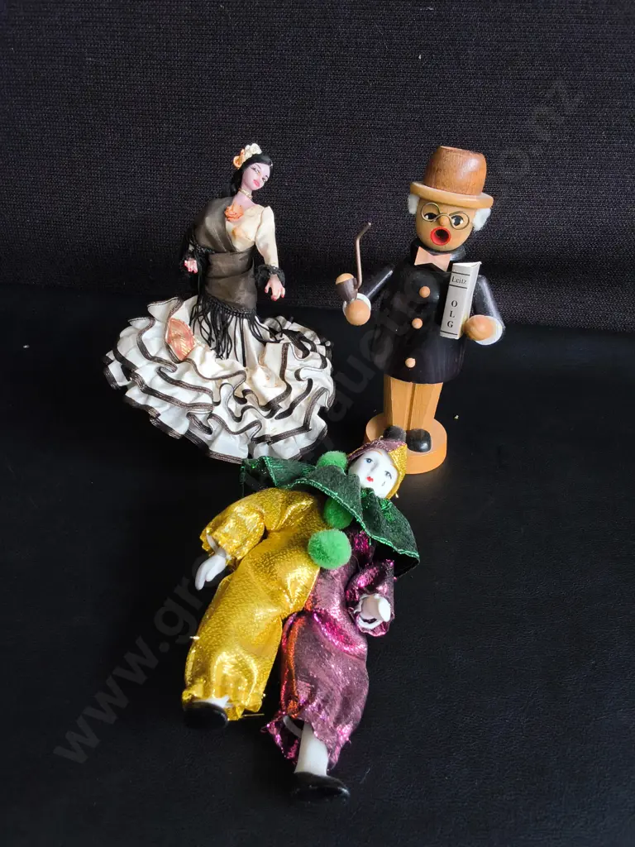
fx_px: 660
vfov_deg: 65.3
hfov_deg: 51.4
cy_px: 424
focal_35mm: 27
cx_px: 318
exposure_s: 1/100
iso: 125
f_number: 2
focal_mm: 2.87
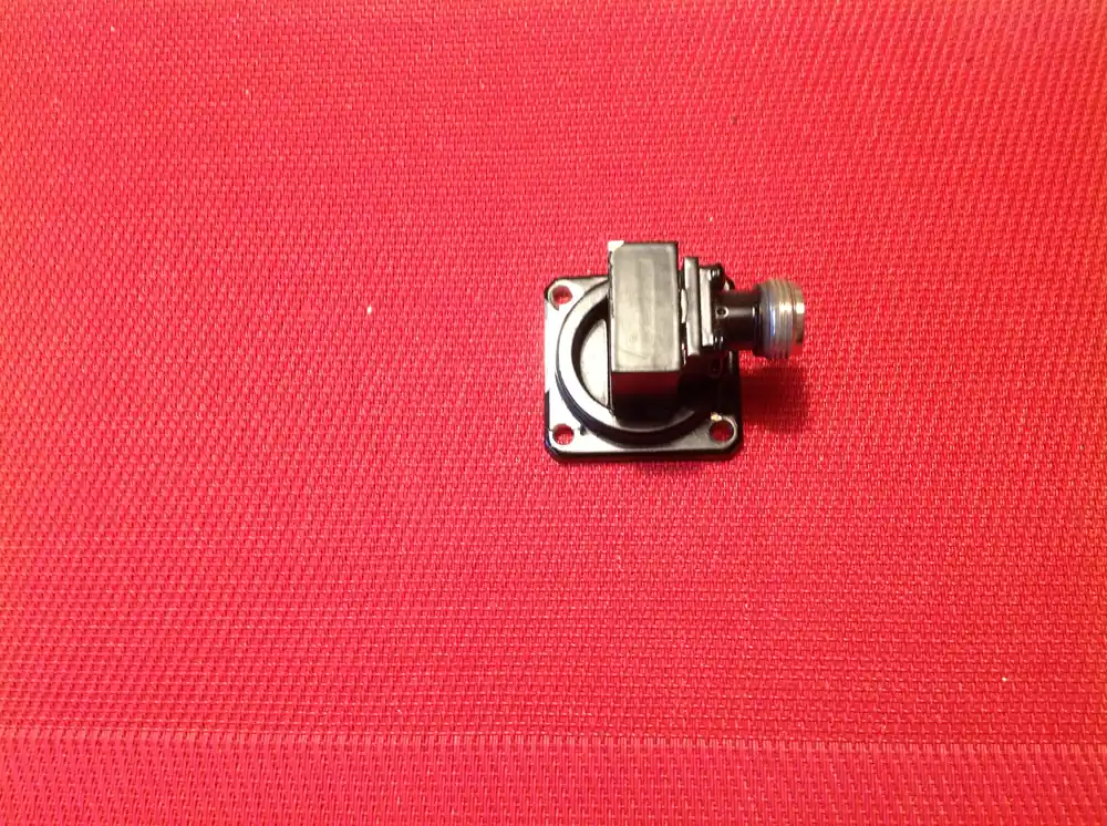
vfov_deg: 40.6
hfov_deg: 52.7
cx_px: 554
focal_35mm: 35
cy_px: 413
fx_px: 1117
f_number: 2.4
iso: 250
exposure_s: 1/17
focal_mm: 4.28
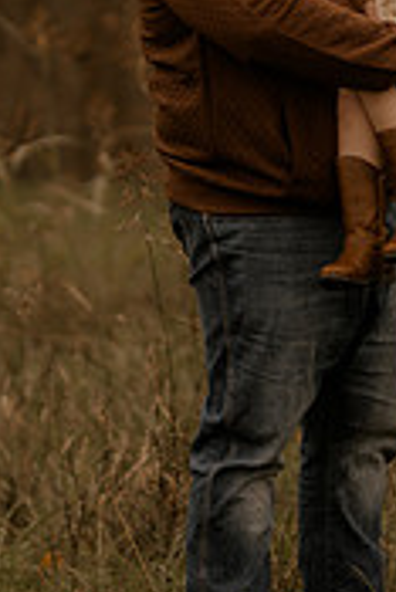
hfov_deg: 4.2
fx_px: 5384
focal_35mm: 327
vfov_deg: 6.3
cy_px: 47
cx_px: 382
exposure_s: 1/500
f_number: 1.6
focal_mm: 85
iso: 200
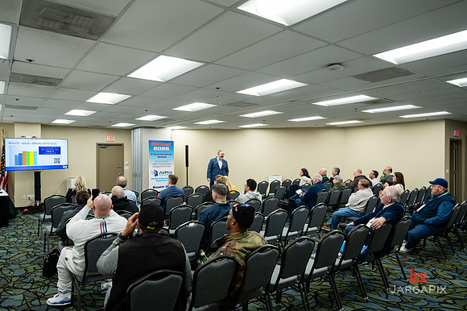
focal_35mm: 24
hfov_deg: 73.5
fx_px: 313
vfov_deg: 52.9
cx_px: 234
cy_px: 156
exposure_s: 1/200
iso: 1600
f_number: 4
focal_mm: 24
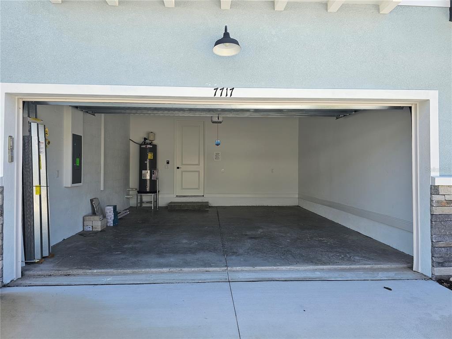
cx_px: 226
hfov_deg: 73.9
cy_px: 170
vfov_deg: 58.9
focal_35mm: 23
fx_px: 300
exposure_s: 1/426
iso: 20
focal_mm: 6.3
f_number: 1.7
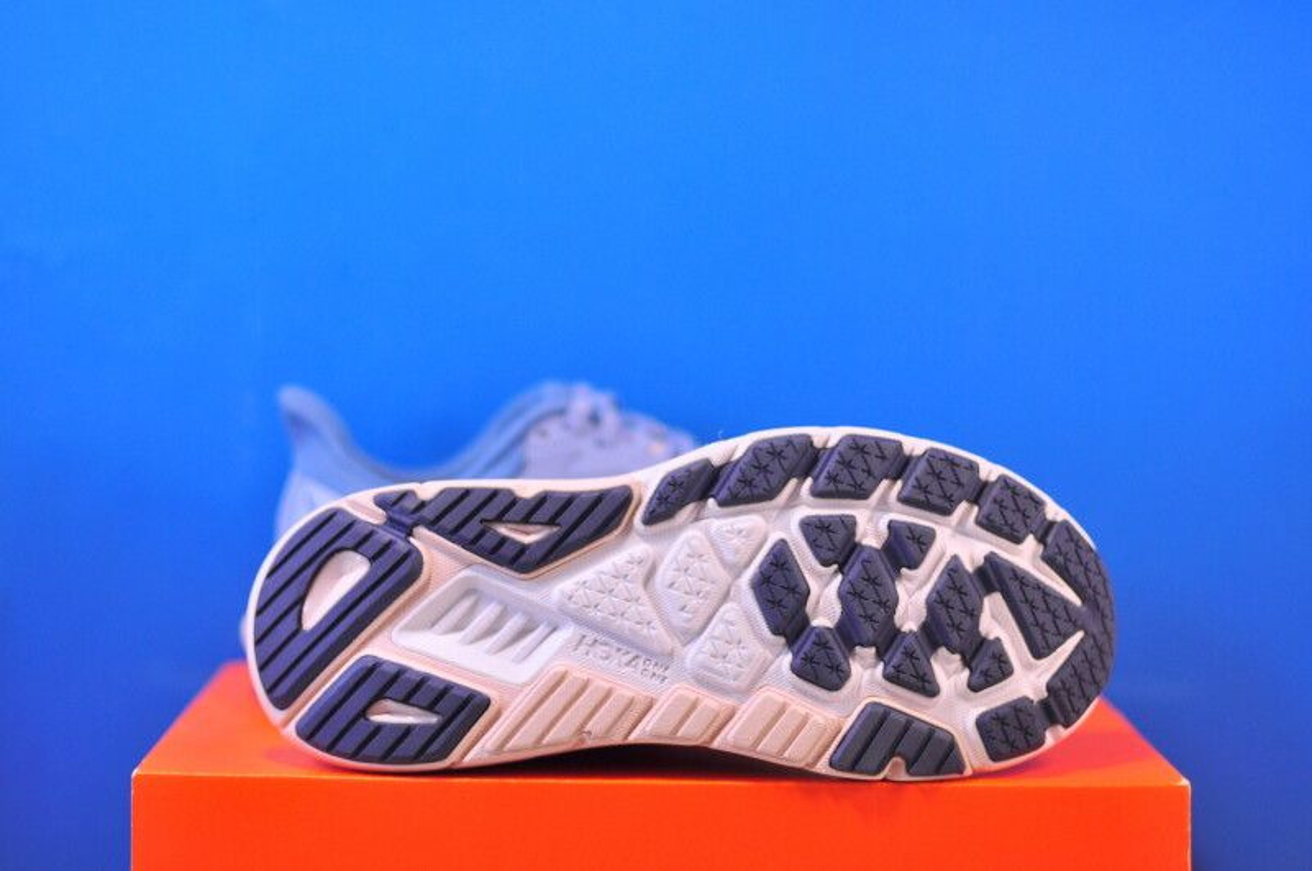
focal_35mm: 75
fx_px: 2729
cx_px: 656
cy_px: 436
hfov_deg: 27.0
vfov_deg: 18.1
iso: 250
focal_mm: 50
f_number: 2
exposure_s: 1/320
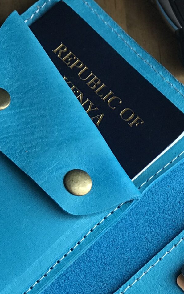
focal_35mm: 162
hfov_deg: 8.1
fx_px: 1300
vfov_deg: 12.9
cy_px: 222
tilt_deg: -71.5
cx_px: 175
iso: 50
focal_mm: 6.6
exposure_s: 1/98
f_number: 2.8
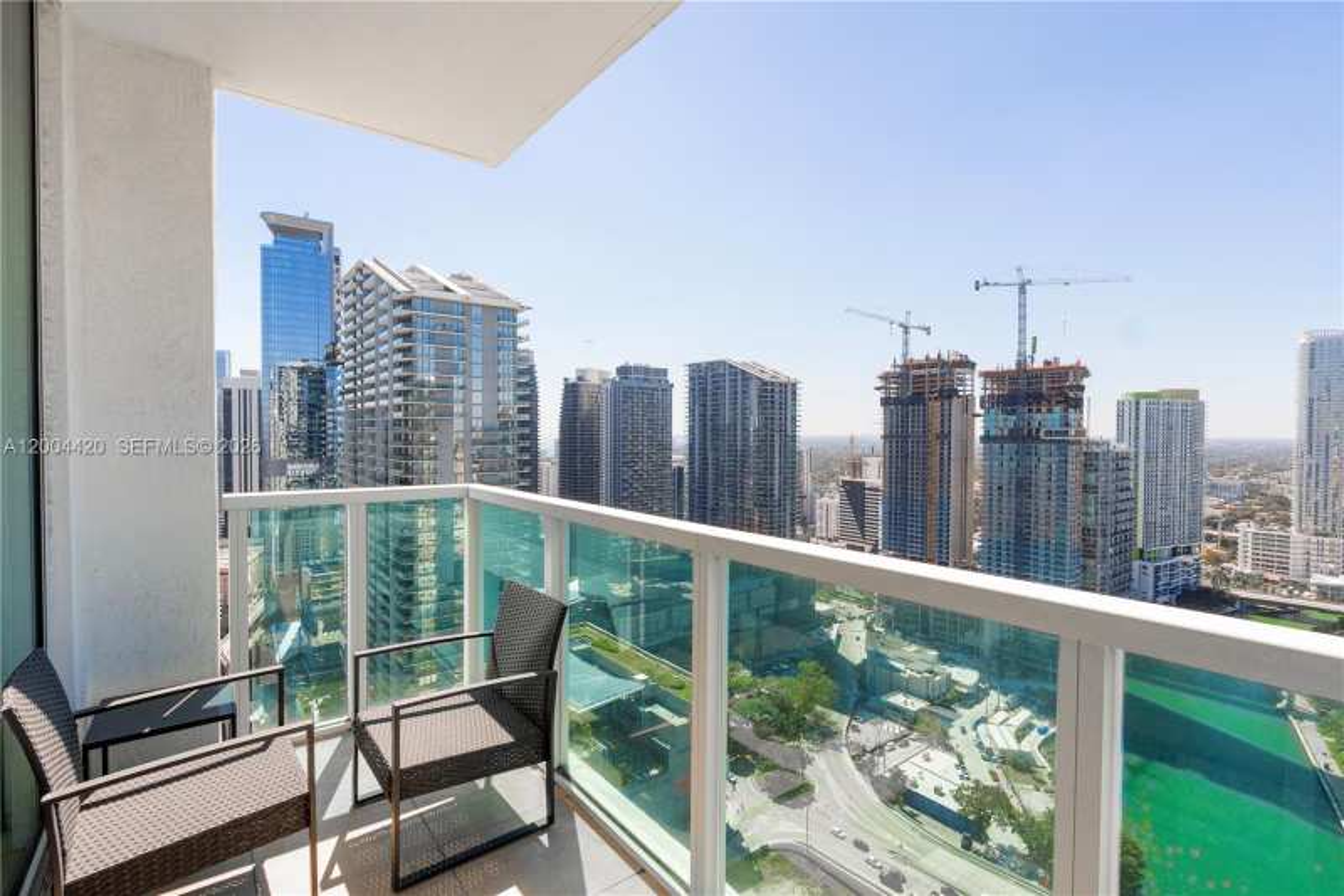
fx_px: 616
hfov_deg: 95.0
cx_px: 672
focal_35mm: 16
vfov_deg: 72.0
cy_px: 448
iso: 250
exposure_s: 1/400
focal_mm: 11
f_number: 7.1
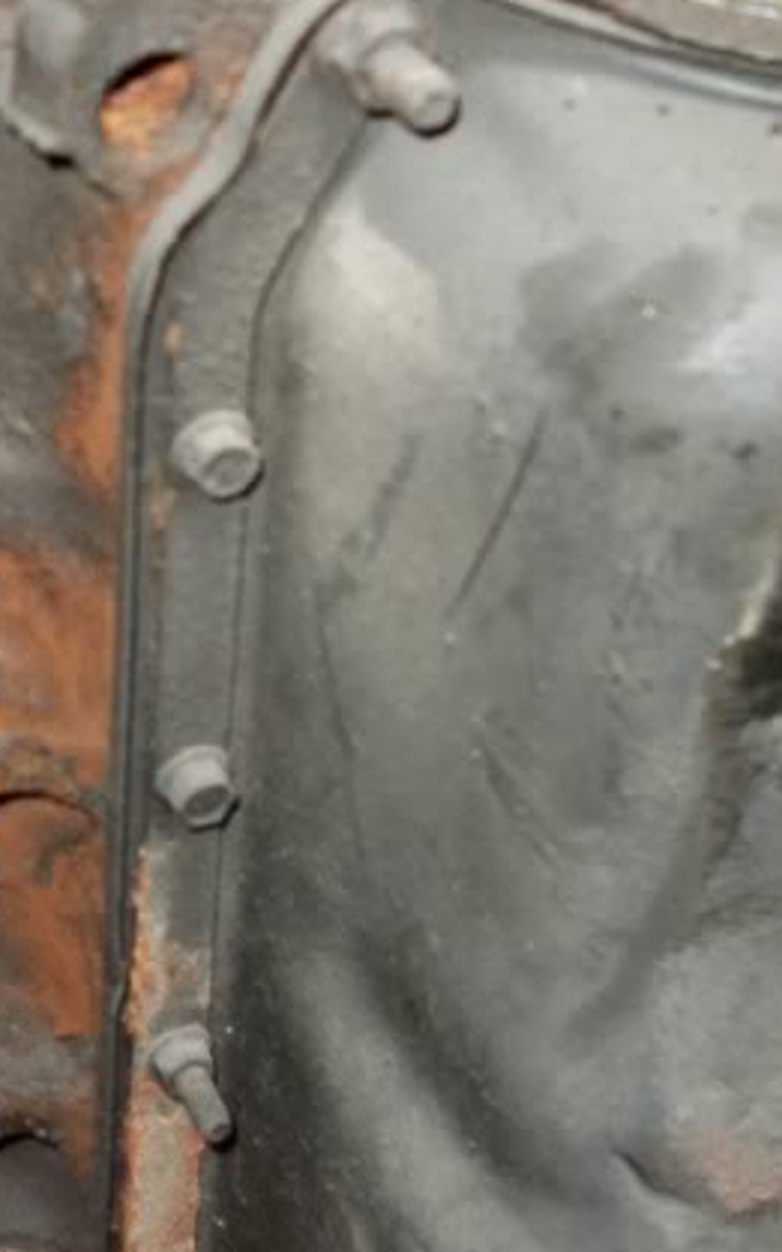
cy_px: 75
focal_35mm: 71
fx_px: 2423
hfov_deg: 18.2
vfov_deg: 27.7
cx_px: 186
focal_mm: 6.3
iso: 200
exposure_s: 1/30
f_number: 3.1
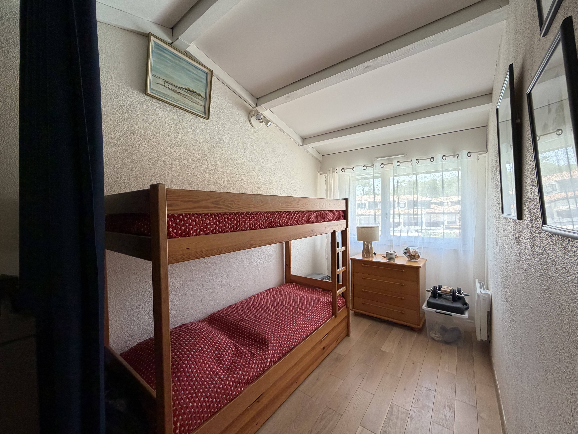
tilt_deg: -1.3
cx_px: 289
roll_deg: +0.9
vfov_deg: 85.7
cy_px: 217
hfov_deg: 102.1
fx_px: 234
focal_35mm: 14
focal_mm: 2.22
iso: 200
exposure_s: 1/121
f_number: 2.2
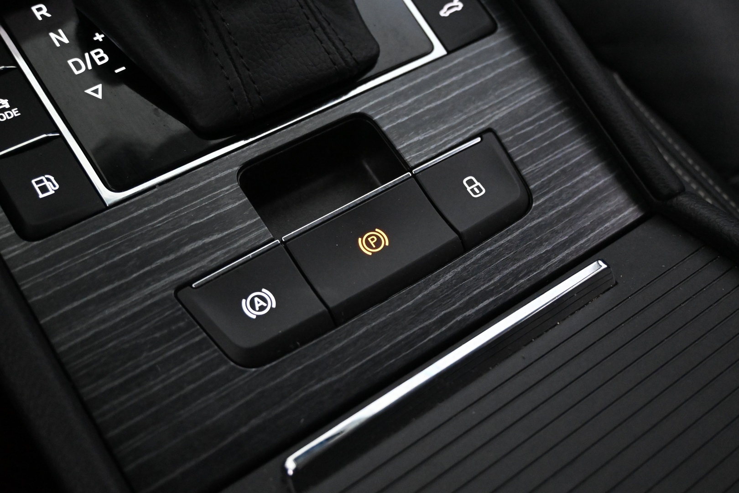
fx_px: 770
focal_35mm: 38
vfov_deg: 35.5
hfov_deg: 51.3
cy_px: 246
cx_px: 370
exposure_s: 1/60
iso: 6400
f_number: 4.2
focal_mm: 25
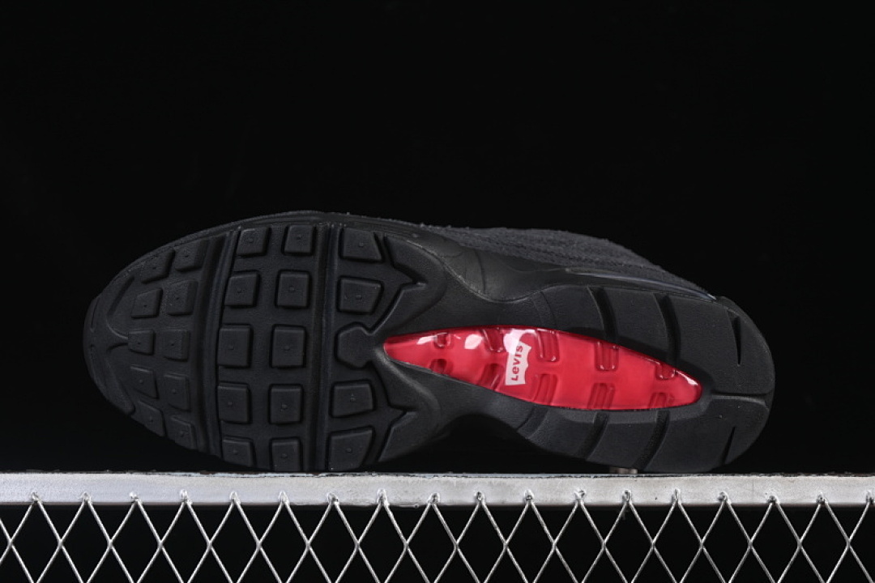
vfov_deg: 18.2
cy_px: 292
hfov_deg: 27.0
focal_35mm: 75
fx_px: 1823
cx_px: 438
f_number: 6.3
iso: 160
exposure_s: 1/60
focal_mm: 50
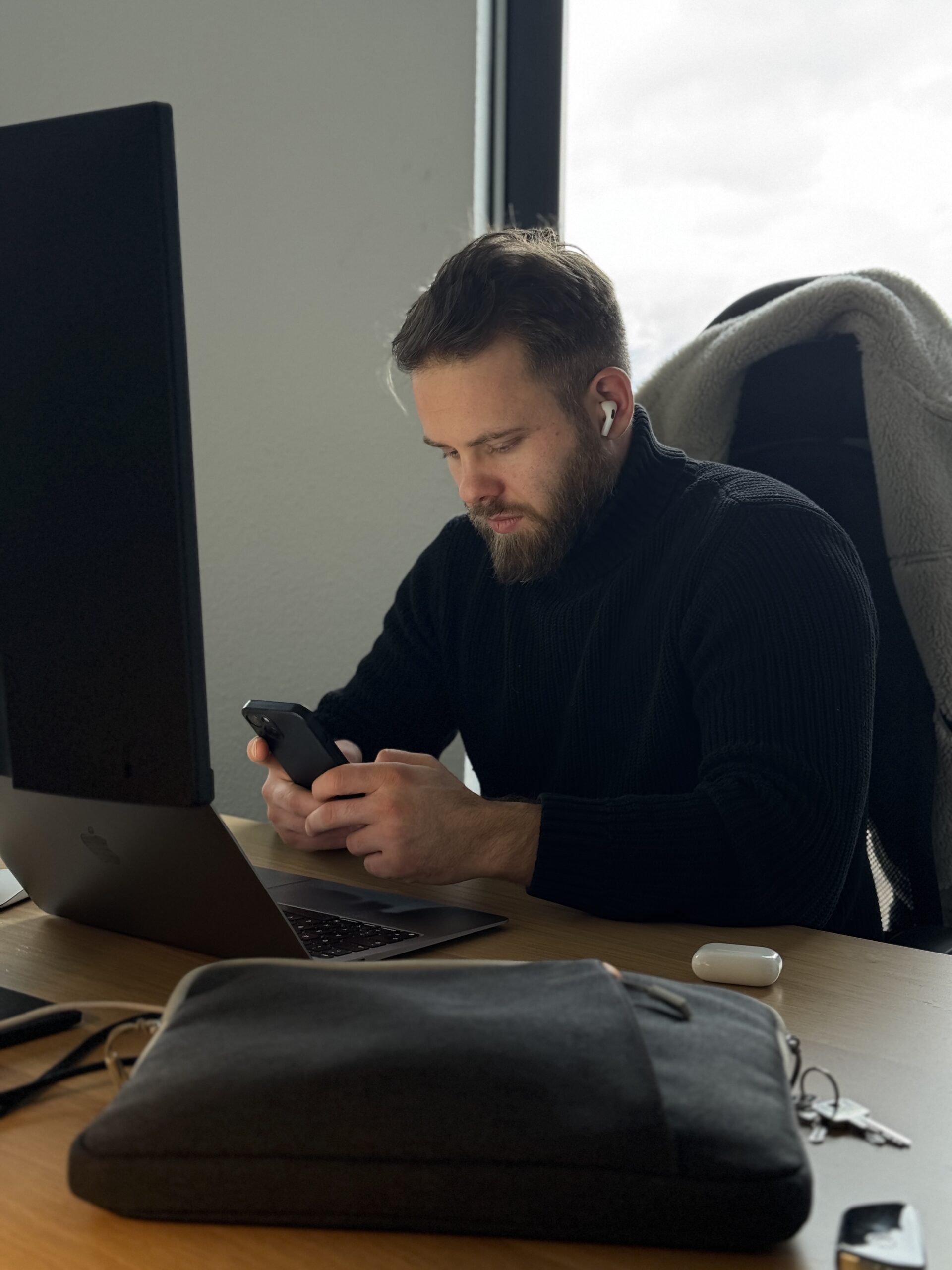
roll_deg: -0.8
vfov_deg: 39.7
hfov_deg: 30.3
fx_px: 1760
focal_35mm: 48
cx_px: 476
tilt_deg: -4.9
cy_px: 635
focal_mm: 6.76
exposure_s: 1/39
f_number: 1.78
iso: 500
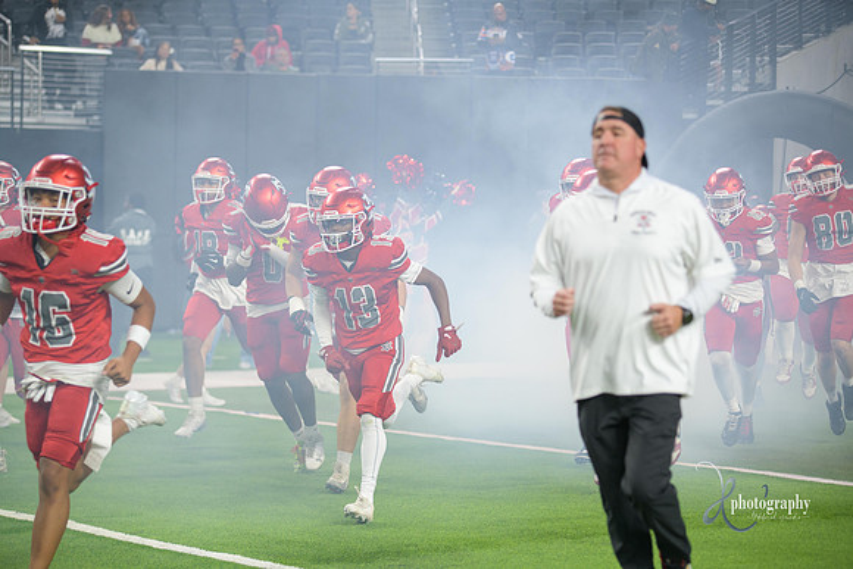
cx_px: 426
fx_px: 2607
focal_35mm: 110
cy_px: 284
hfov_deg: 18.6
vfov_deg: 12.5
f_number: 2.8
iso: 1000
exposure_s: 1/400
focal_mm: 110
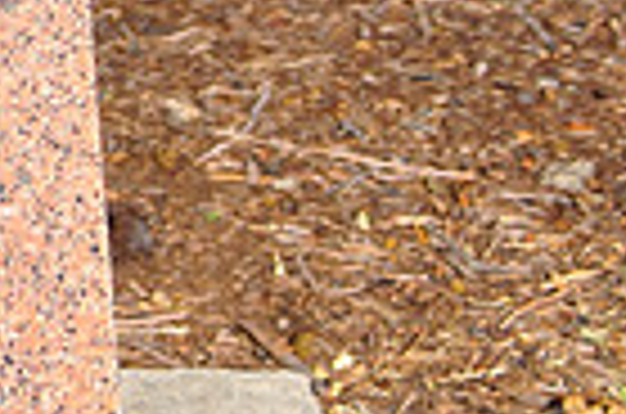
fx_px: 3487
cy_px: -367
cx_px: -459
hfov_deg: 9.8
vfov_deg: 6.6
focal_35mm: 201
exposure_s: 1/200
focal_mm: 32
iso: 200
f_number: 4.2
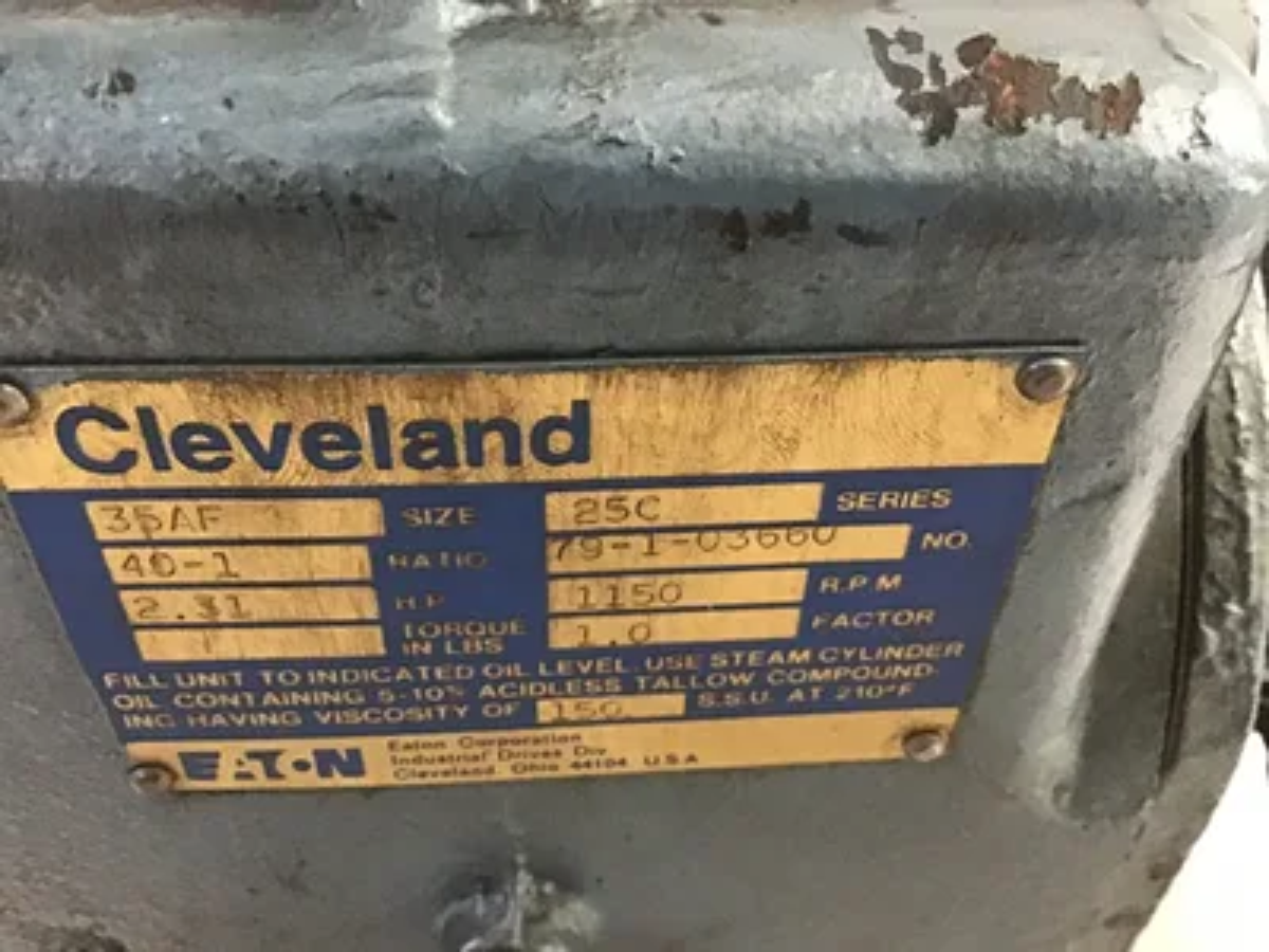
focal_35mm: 31
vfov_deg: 45.4
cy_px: 476
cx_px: 634
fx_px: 1136
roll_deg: -2.9
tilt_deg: -43.2
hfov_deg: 58.4
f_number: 2.4
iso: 400
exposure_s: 1/15
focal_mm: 3.3
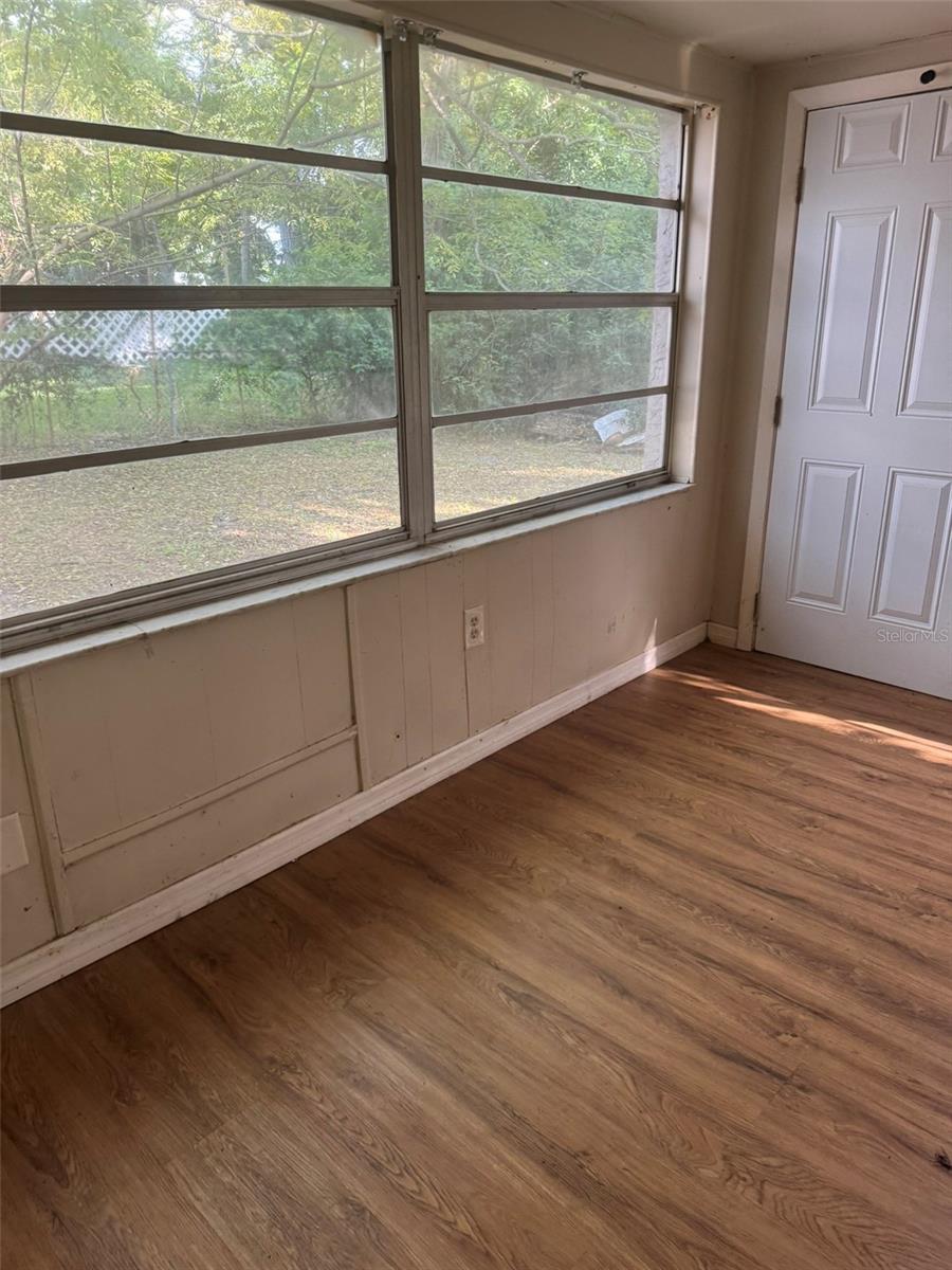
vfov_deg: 71.6
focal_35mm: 24
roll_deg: -0.2
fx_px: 880
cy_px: 635
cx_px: 476
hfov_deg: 56.8
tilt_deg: -22.5
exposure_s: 1/121
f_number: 1.78
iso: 200
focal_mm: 6.76
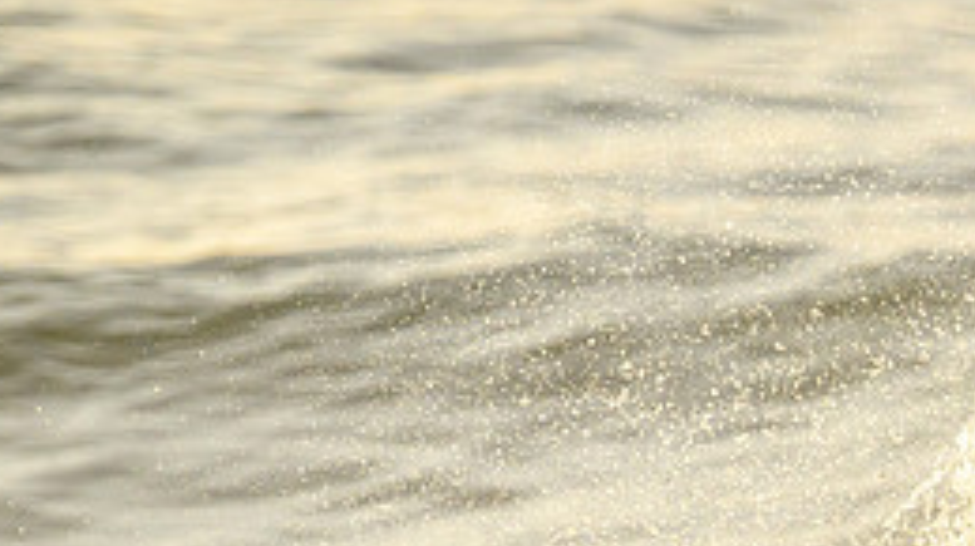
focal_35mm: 1693
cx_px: 1234
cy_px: 717
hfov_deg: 1.3
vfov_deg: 0.7
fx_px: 43720
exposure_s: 1/2000
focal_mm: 530
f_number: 10
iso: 800
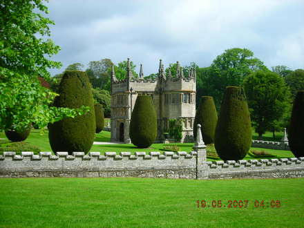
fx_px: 413
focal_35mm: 47
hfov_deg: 40.4
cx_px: 152
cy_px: 114
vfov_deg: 30.9
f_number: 6.9
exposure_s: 1/120
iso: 50
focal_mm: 7.8
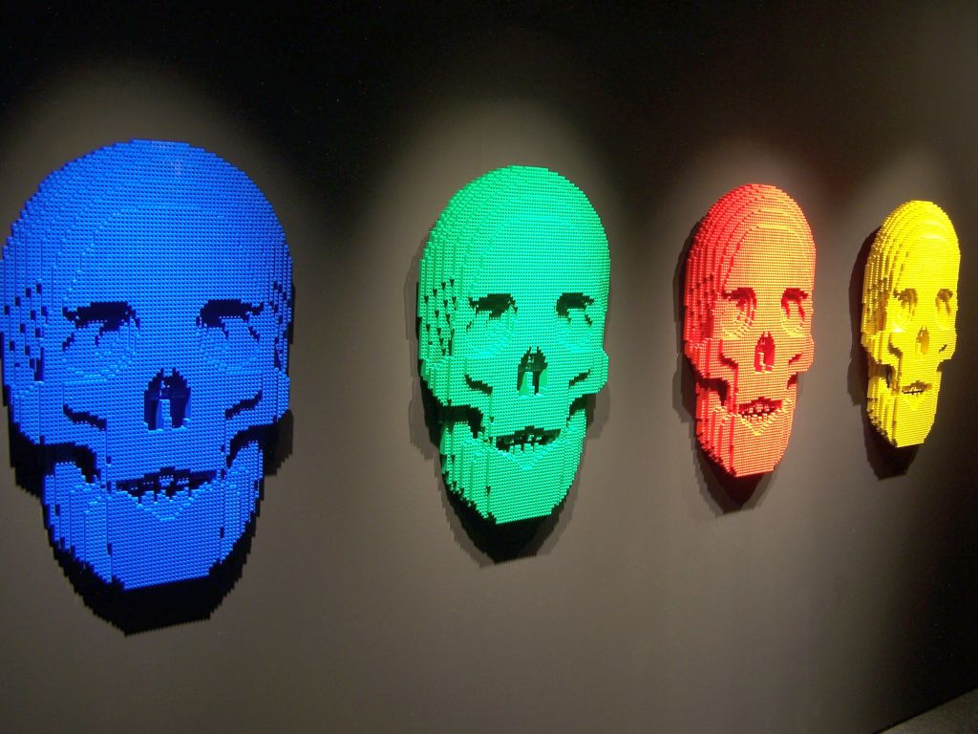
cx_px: 489
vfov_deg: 37.7
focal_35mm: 38
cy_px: 367
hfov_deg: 49.0
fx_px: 1074
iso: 80
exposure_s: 1/2
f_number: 2.8
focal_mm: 6.3
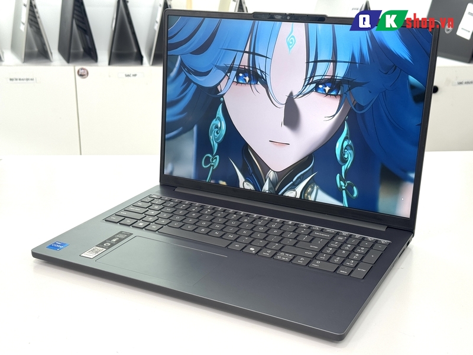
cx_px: 236
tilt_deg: -18.5
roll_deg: +0.4
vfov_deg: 30.3
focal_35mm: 48
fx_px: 656
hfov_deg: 39.7
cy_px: 178
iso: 64
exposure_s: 1/121
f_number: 1.78
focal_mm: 6.76
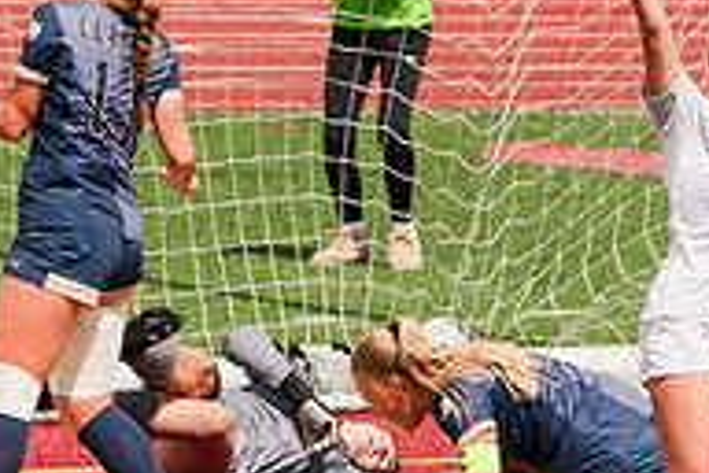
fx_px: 27531
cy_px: 330
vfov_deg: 1.0
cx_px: 653
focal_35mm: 1398
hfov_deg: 1.5
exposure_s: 1/1600
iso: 200
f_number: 5.6
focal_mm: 280
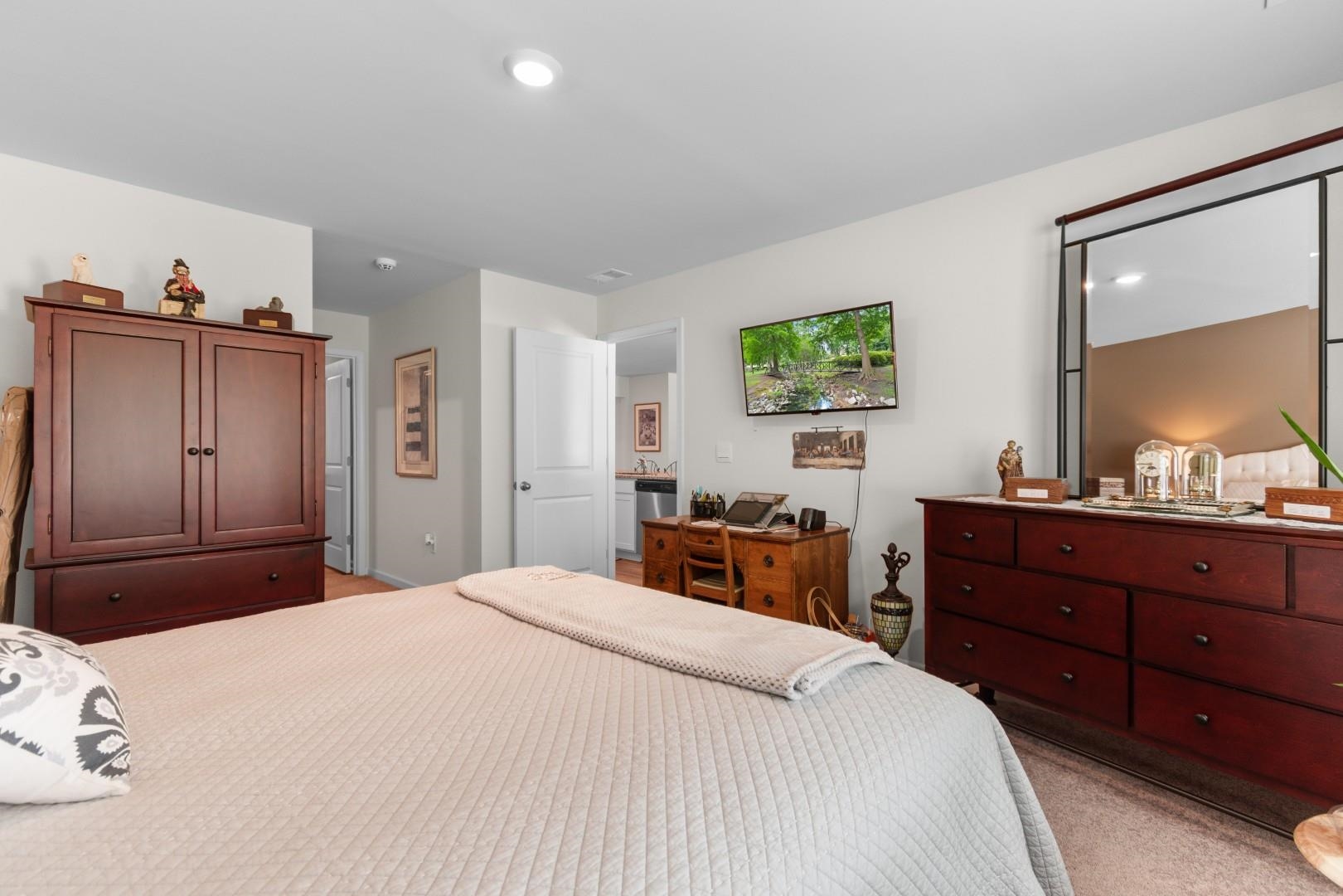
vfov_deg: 77.3
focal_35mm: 15
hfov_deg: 100.4
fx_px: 560
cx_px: 672
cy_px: 448
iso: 100
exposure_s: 1/3
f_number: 4.5
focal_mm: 10
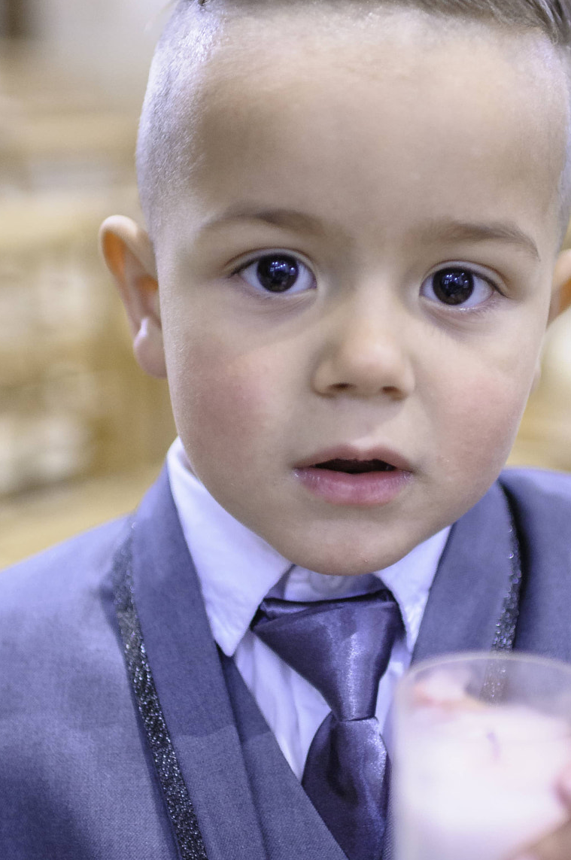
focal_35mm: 63
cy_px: 467
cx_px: 324
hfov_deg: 21.5
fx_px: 1503
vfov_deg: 31.9
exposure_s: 1/15
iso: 1000
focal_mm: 30
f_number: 6.3
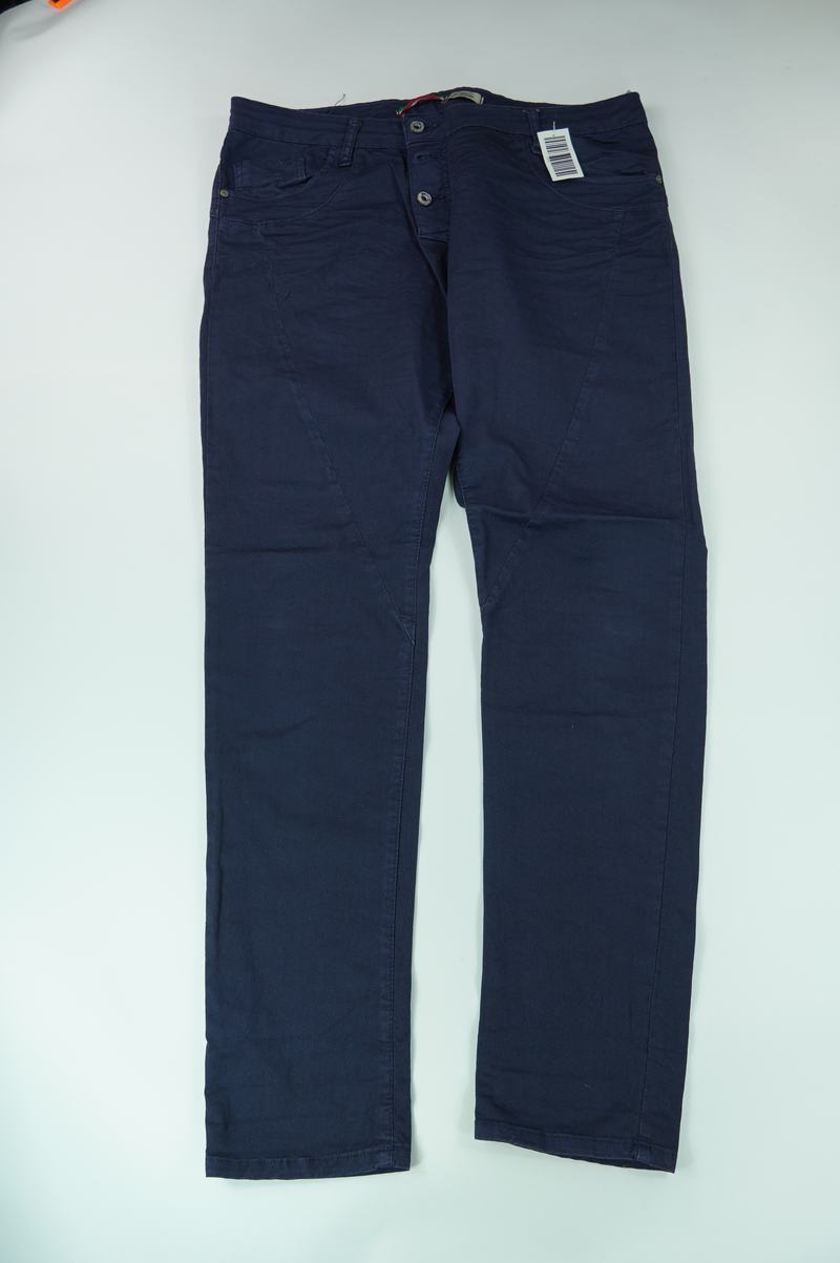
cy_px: 632
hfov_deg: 39.9
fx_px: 1157
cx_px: 420
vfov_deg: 57.3
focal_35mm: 33
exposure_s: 1/100
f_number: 5.6
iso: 200
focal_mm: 22
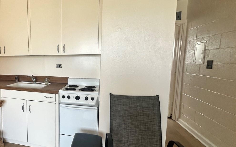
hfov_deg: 67.4
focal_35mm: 24
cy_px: 78
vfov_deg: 51.0
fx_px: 154
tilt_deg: -5.9
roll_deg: +0.8
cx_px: 46
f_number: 2.2
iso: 100
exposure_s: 1/99
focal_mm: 2.22
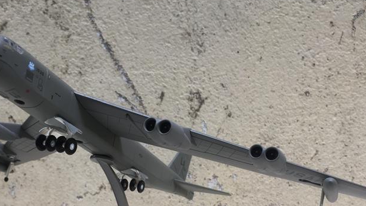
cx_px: 163
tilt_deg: -2.6
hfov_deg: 49.3
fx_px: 398
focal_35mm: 41
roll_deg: -0.2
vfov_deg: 28.5
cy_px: 160
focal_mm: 4.15
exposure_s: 1/50
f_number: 2.2
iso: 40
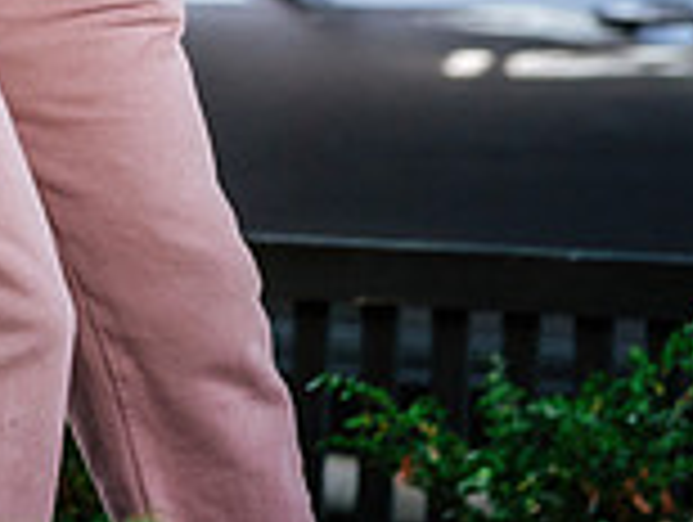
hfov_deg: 5.3
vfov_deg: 4.0
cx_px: -99
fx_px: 7459
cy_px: -344
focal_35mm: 372
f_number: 2.8
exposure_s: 1/200
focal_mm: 68.7
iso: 800
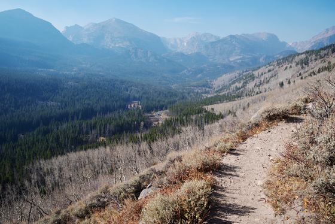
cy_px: 112
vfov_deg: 42.4
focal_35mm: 31
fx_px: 289
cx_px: 168
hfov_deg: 60.3
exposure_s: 1/320
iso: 100
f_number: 6.3
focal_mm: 31
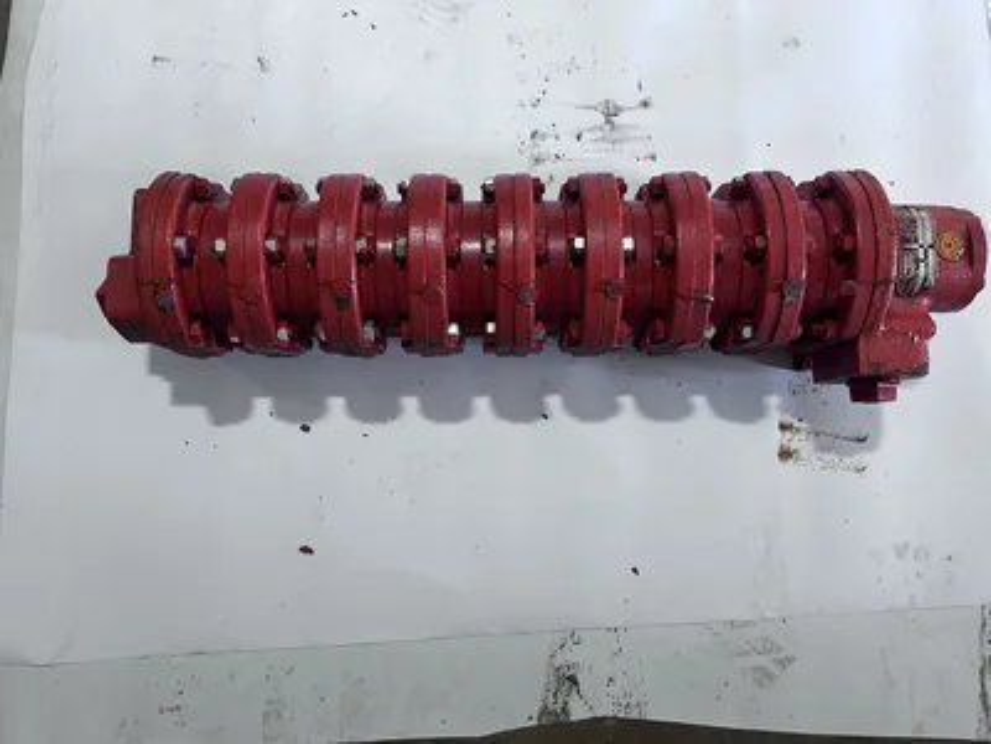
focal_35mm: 26
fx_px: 744
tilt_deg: -84.6
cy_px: 372
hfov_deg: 67.3
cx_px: 496
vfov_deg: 53.1
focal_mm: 5.7
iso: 125
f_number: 1.5
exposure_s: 1/120
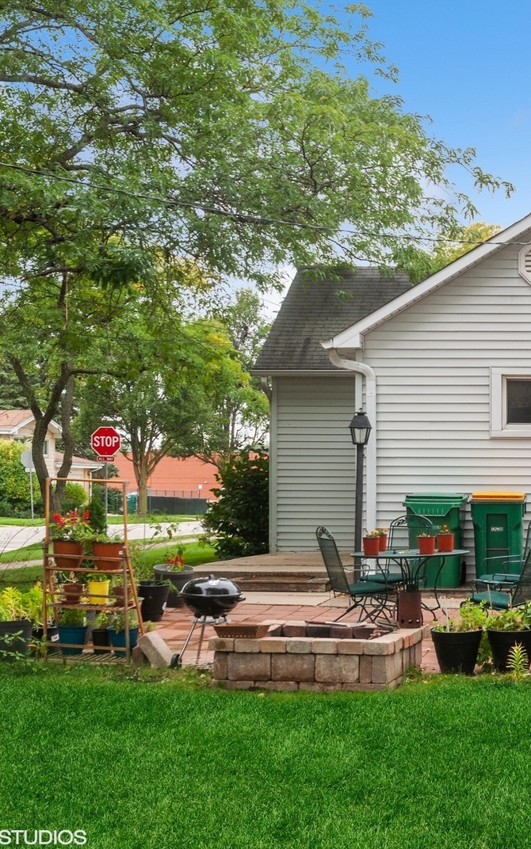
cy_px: 427
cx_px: 565
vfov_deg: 29.0
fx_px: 1644
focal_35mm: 71
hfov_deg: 17.8
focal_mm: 46
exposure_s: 1/80
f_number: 8
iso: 200
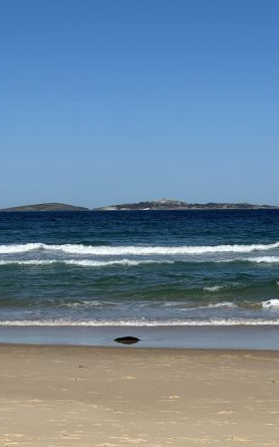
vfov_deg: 18.9
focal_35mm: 110
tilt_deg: -1.1
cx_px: 134
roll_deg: -0.2
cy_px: 224
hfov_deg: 11.9
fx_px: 1339
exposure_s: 1/2179
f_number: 2.8
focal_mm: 9
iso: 32
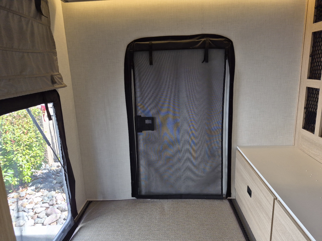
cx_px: 161
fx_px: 214
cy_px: 120
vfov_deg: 58.9
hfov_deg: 73.9
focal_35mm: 23
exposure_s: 1/182
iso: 80
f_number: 1.8
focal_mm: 5.4
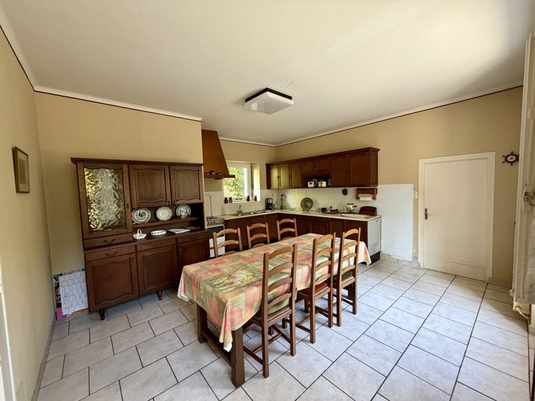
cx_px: 268
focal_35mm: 14
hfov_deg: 102.1
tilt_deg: -2.6
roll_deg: +2.8
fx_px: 216
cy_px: 200
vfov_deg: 85.7
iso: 320
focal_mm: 2.22
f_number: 2.2
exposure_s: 1/84
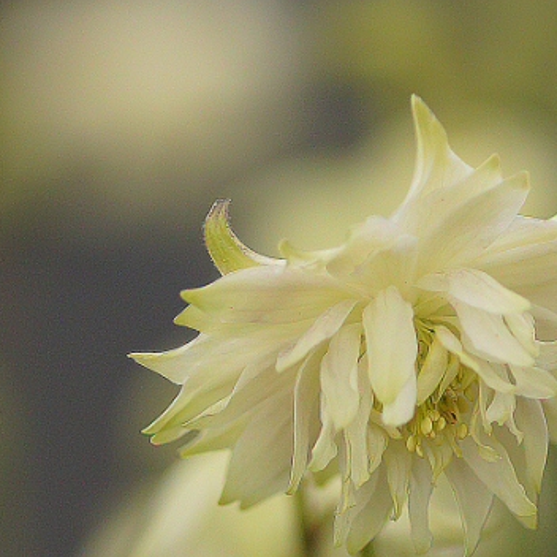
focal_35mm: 435
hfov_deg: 4.0
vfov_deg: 4.0
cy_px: 551
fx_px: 7919
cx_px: 430
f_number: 2.8
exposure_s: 1/500
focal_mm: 100
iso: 100
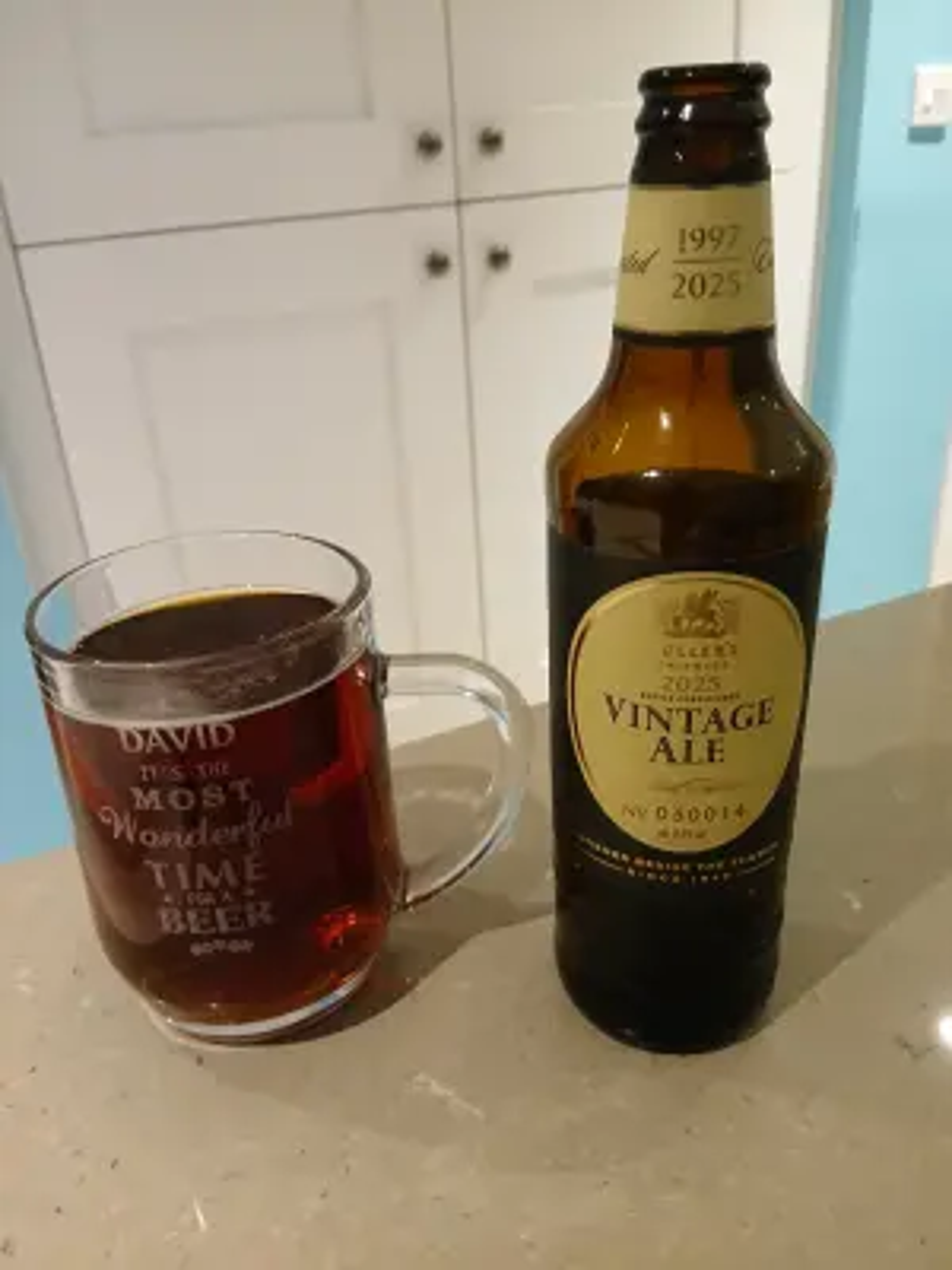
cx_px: 476
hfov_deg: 53.1
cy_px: 635
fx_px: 953
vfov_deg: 67.3
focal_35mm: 26
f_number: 1.8
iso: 250
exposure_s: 1/33.3
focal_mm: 3.98
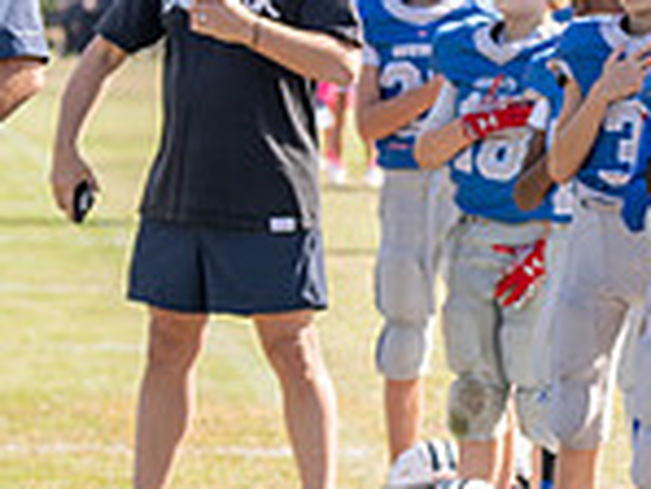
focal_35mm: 312
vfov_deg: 4.8
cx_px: 914
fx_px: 5872
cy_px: 338
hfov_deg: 6.3
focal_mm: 70
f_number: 3.5
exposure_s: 1/500
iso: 100
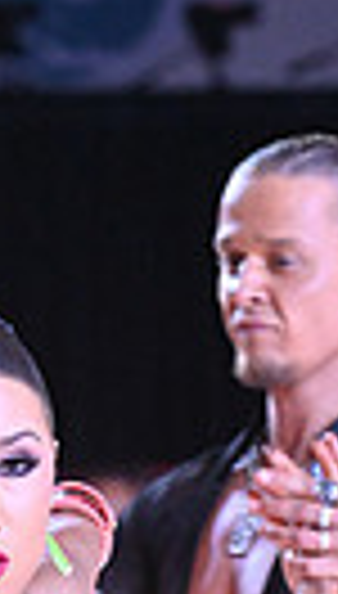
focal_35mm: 734
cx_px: -232
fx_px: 11606
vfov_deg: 2.9
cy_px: 1220
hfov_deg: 1.7
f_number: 7.1
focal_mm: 160
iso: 4000
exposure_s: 1/400
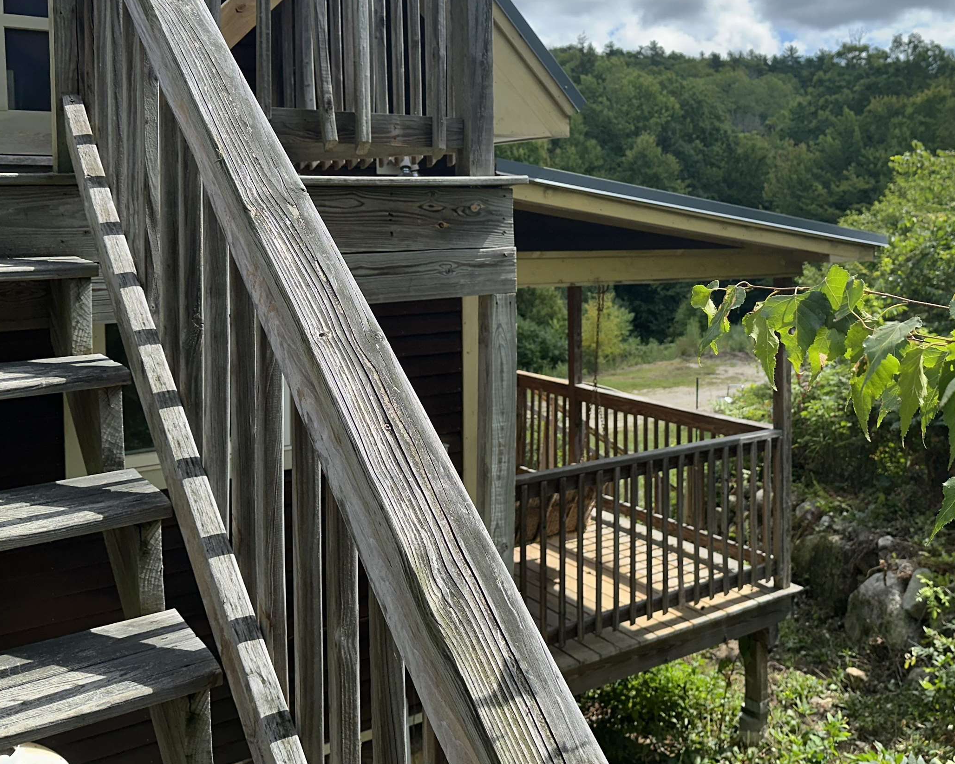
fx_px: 989
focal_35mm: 35
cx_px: 605
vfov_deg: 41.9
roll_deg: +0.2
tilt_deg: -3.2
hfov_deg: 50.9
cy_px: 278
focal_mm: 6.86
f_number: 1.78
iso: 80
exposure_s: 1/2353
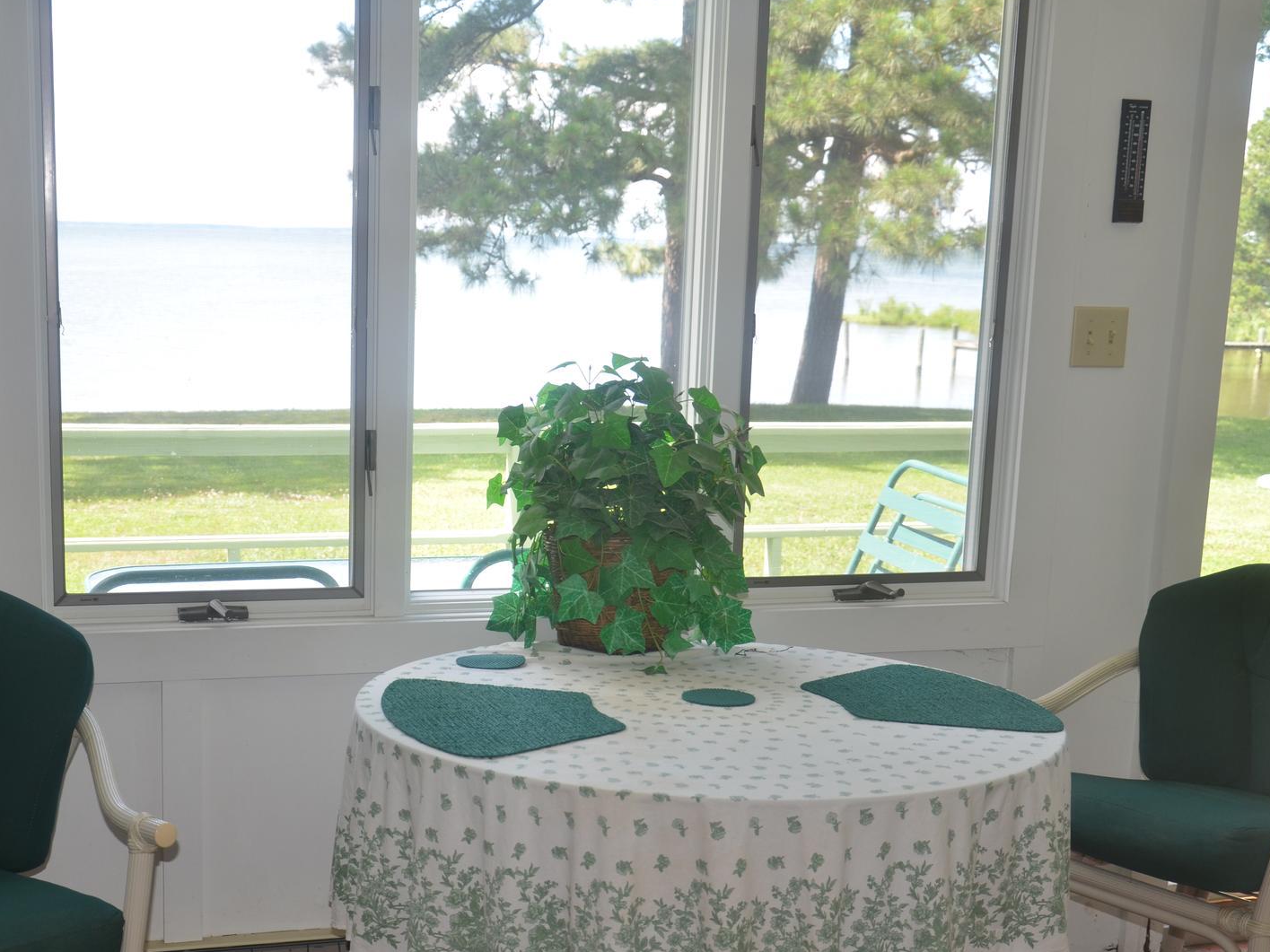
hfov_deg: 38.1
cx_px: 544
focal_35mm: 50
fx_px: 1834
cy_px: 572
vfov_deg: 29.0
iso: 220
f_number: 3.8
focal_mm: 24
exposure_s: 1/125
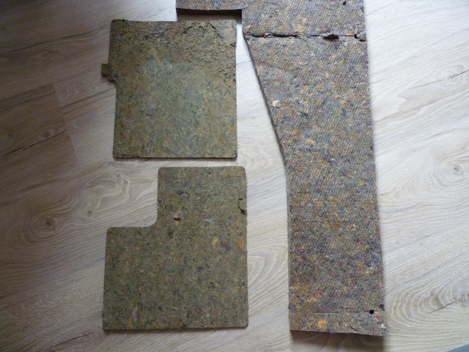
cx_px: 234
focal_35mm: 27
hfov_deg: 65.3
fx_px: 366
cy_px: 176
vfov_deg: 51.4
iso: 400
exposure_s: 1/15
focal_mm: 4.8
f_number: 2.8
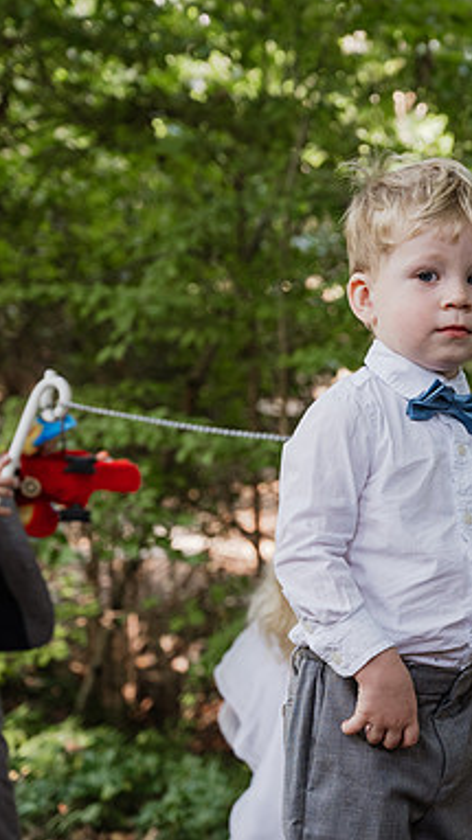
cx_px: 424
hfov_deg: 12.0
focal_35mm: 100
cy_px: 421
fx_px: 2228
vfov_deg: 21.4
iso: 1600
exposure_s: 1/160
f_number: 5
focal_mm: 63
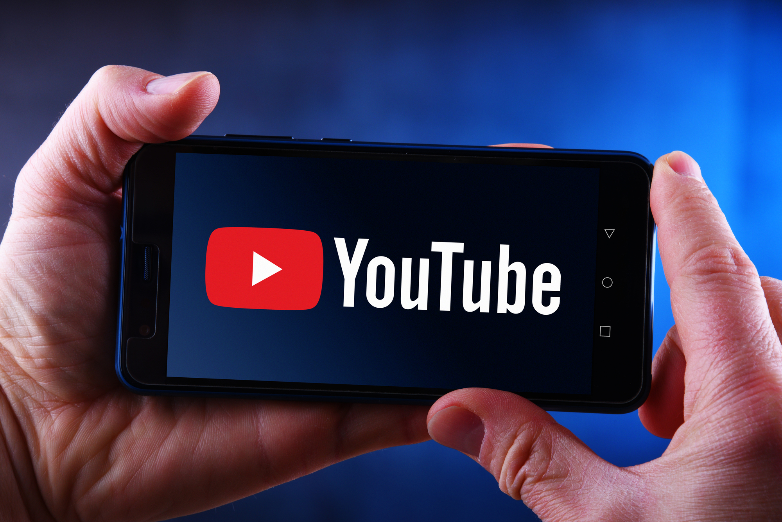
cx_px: 391
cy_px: 261
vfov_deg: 5.5
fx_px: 5432
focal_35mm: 250
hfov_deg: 8.2
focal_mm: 250
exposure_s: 1/125
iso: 200
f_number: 16
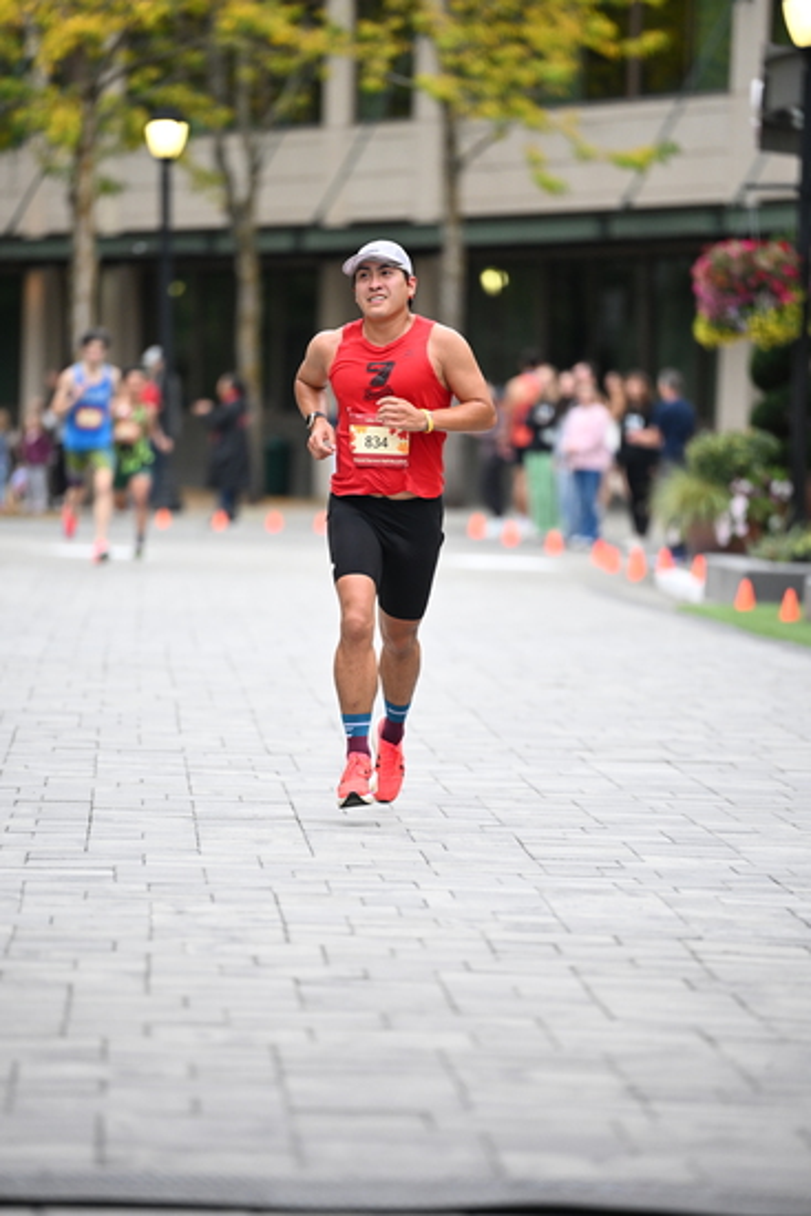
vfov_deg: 10.3
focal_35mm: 200
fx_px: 6754
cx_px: 406
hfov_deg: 6.9
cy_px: 608
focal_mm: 200
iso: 1600
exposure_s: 1/800
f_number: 2.8
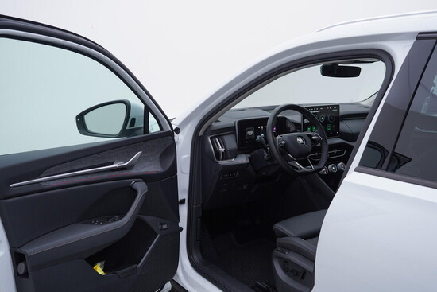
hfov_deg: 53.1
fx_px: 437
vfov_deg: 36.9
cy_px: 146
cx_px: 218
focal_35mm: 36
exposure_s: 1/80
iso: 125
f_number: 4
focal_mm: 24
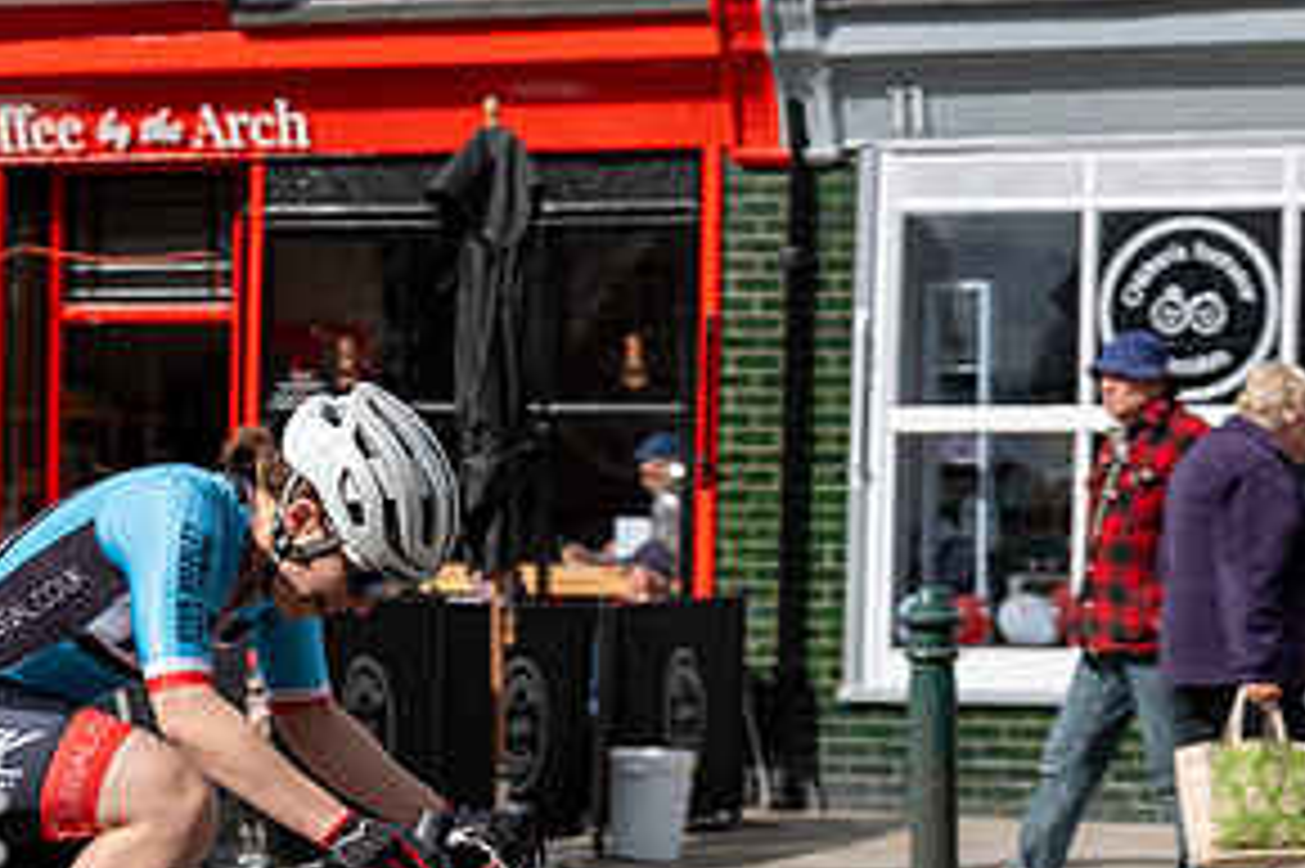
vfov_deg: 9.8
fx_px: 5072
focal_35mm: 140
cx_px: 284
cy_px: 578
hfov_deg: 14.6
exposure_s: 1/1000
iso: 160
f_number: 5
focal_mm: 70
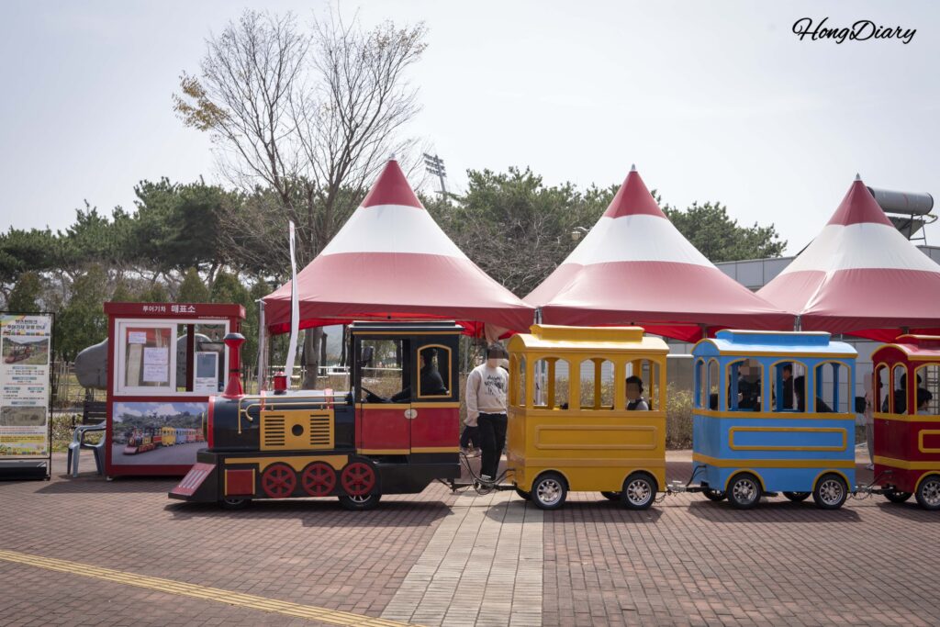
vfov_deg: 30.5
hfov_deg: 44.5
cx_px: 470
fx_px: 1149
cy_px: 314
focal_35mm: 44
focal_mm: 44
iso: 100
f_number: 9
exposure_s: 1/250
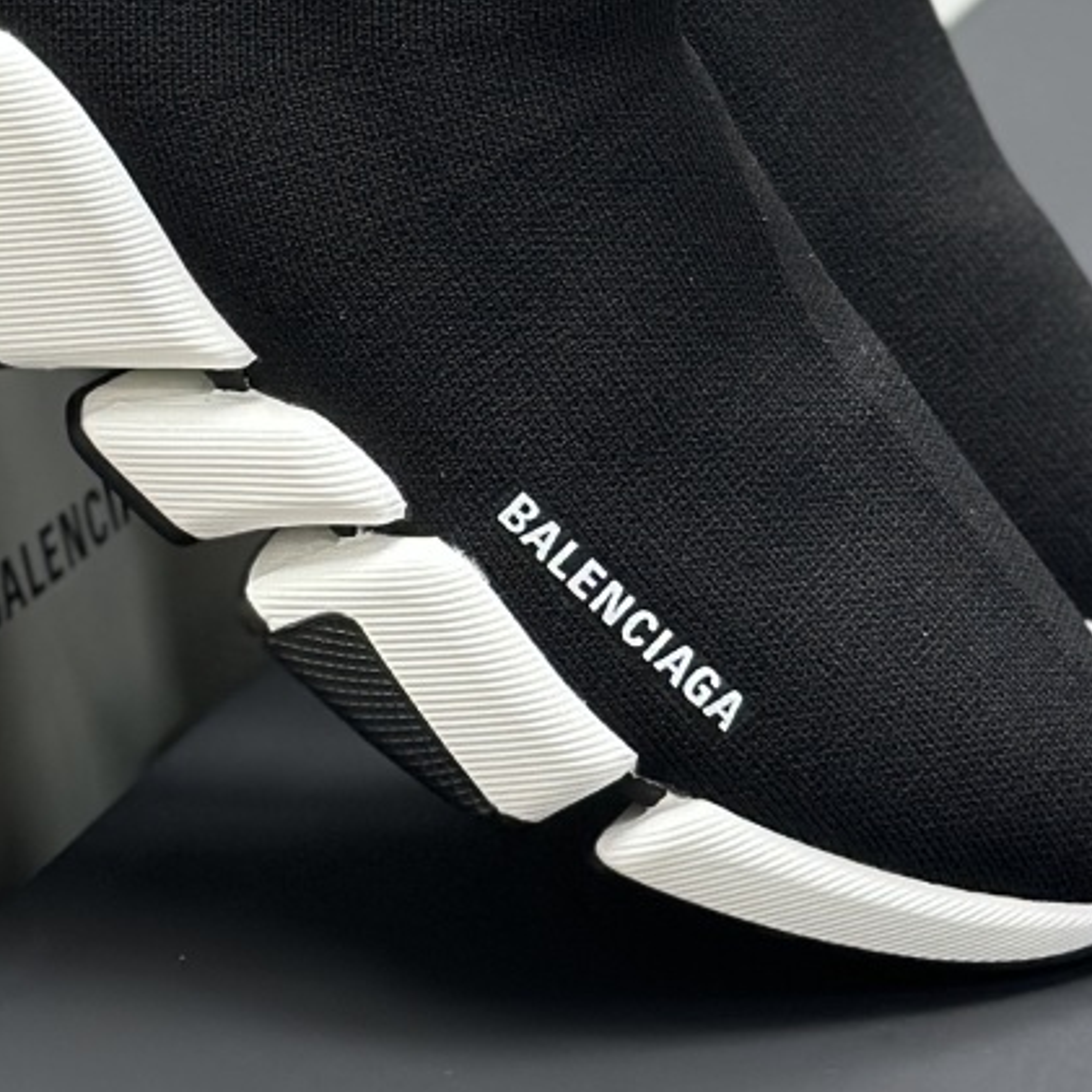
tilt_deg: -14.0
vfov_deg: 11.9
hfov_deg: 12.0
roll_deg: +2.3
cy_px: 36
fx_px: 5175
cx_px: 521
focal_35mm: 145
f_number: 1.78
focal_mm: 6.86
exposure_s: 1/50
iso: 160
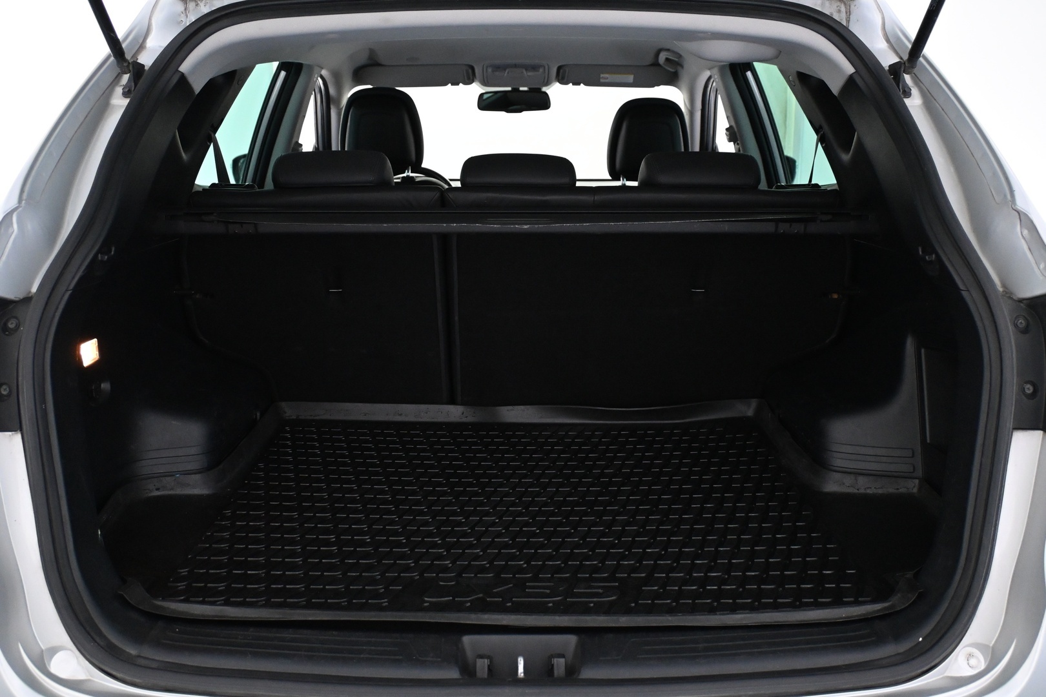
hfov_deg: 56.1
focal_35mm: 34
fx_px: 981
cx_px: 523
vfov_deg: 39.1
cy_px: 348
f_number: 4
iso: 3200
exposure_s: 1/80
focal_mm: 22.5
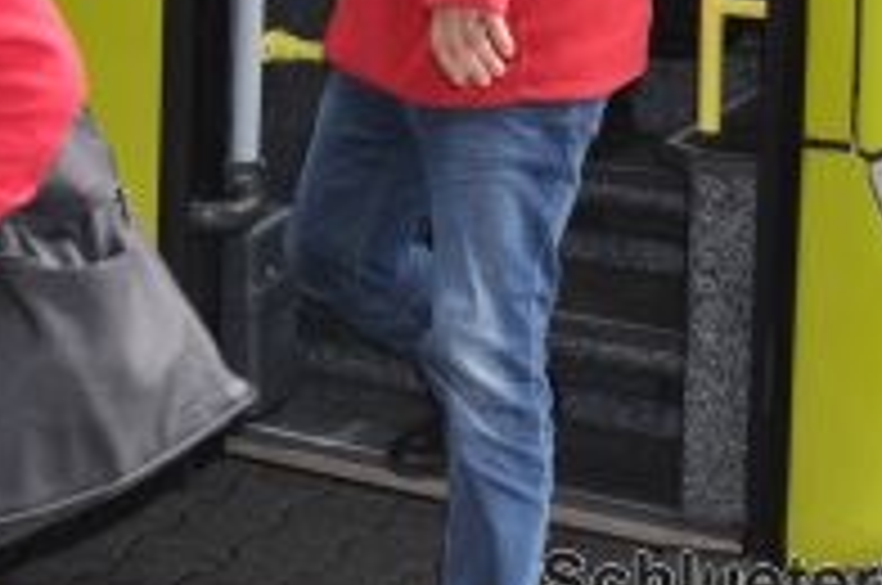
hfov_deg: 17.5
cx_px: -252
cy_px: -533
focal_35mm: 110
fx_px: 2691
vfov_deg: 11.4
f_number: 5
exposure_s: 1/200
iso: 200
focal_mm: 18
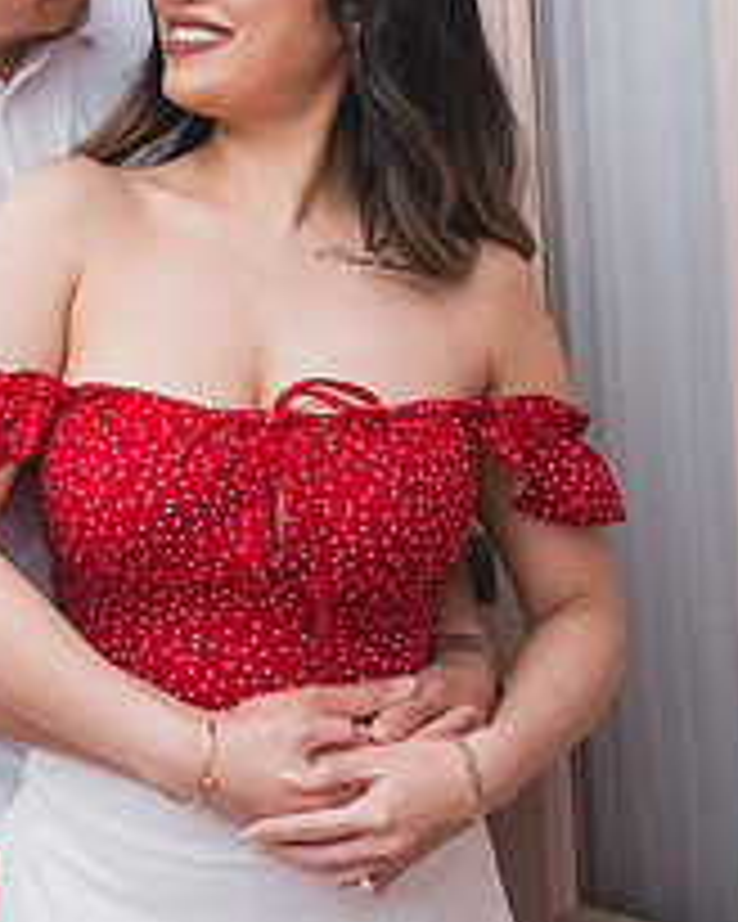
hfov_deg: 14.8
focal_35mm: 103
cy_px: 135
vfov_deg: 18.4
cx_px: 112
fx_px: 2812
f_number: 2.8
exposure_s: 1/500
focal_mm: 50
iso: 250
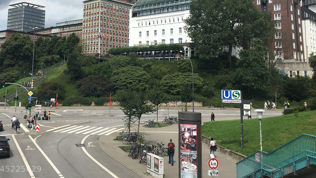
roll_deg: -1.1
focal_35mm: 42
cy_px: 32
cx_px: 114
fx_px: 352
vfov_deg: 27.7
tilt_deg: +9.2
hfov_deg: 47.8
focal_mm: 4.15
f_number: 2.2
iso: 25
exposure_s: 1/1972
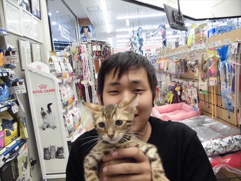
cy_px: 90
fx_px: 181
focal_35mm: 26
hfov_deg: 67.3
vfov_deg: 53.1
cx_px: 120
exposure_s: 1/50
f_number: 3.5
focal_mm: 4.6
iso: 400
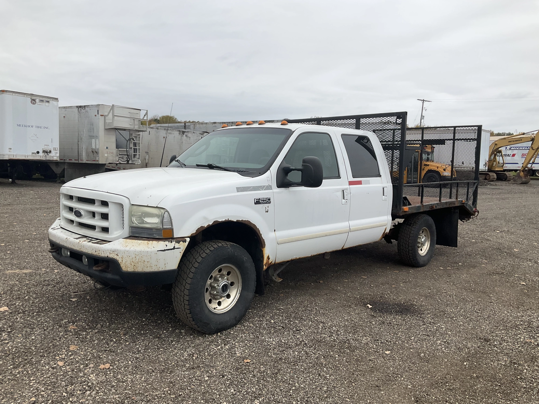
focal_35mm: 29
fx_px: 452
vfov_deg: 48.2
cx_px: 270
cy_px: 202
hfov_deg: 61.7
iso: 25
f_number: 1.8
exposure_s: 1/691
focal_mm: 3
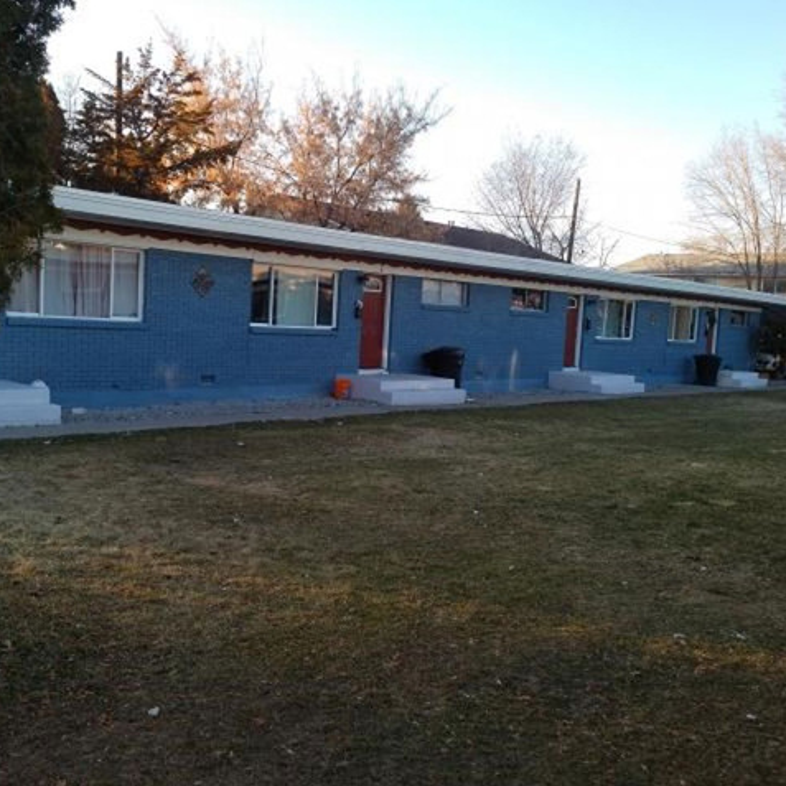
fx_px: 822
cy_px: 392
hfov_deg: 50.9
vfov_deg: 51.1
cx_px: 325
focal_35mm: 32
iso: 50
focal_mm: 4.75
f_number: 2.2
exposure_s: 1/167
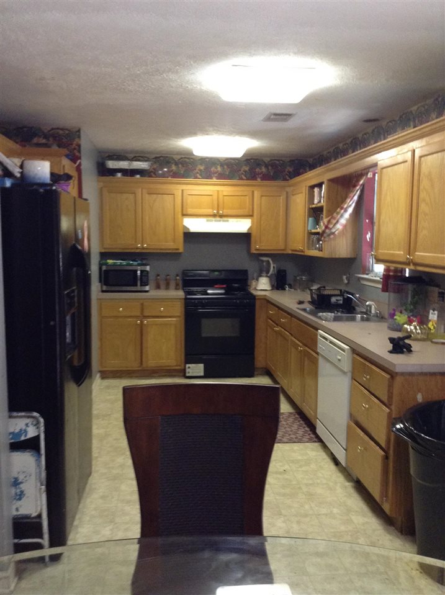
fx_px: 567
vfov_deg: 55.4
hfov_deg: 42.9
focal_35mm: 33
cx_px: 222
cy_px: 298
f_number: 2.4
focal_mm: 3.3
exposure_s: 1/24
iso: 160
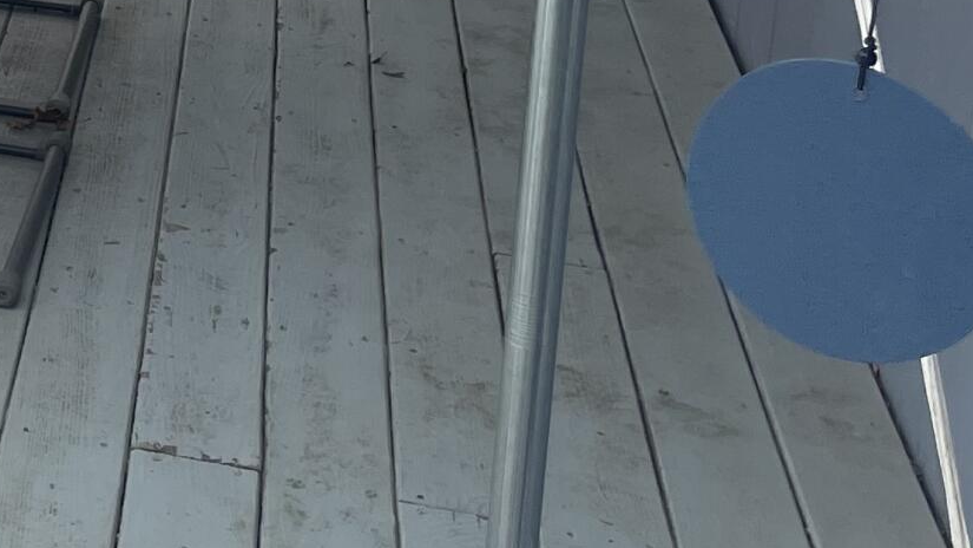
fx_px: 2657
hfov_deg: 17.7
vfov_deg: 11.2
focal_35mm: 103
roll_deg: -0.5
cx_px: -644
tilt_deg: -11.8
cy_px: -313
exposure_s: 1/1453
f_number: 1.6
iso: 32
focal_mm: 4.2
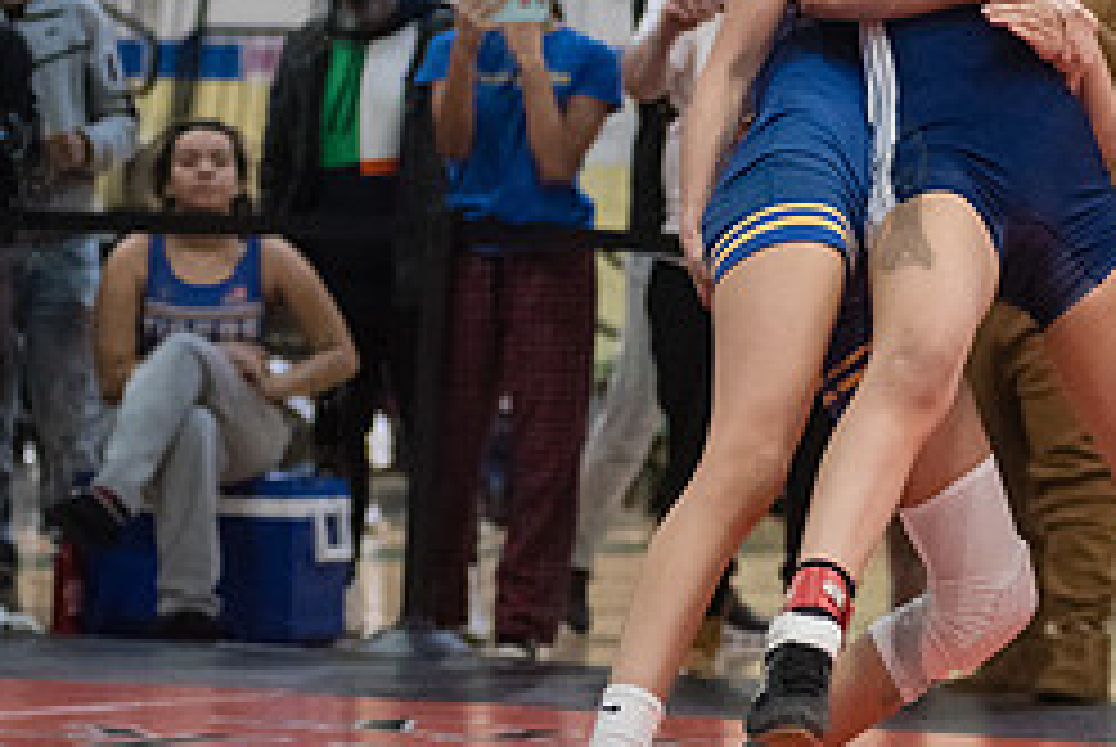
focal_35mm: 187
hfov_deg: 10.9
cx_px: 904
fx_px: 5804
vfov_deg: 7.4
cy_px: 191
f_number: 3.5
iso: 8000
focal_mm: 80
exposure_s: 1/500
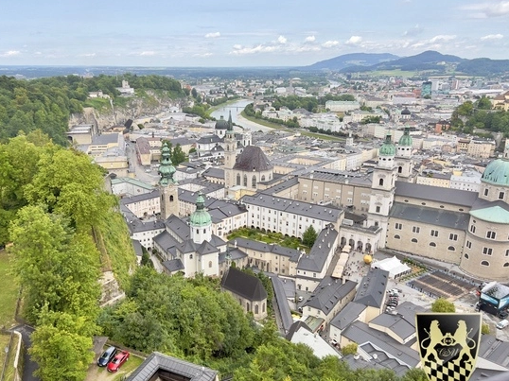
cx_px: 232
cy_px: 204
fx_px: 426
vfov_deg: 48.2
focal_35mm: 29
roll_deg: +0.3
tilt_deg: -18.4
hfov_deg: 61.6
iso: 50
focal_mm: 5.7
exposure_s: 1/1645
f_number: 1.5
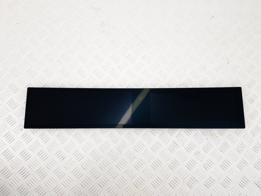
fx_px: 196
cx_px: 130
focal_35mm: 26
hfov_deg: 67.3
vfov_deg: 53.1
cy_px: 98
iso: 40
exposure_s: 1/106
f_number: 1.7
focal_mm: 4.2
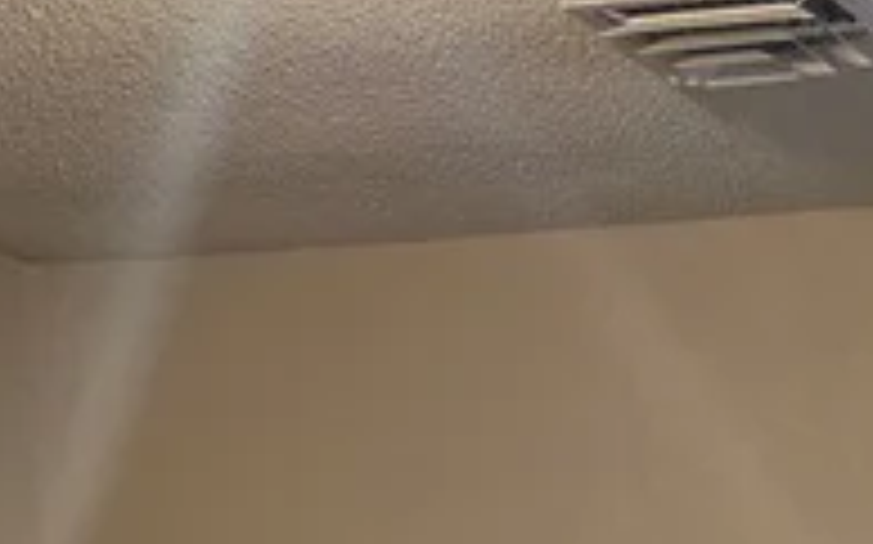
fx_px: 3067
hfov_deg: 16.0
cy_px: 1155
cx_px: 788
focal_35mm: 129
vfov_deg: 9.4
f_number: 1.4
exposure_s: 1/120
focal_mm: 6.5
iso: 200
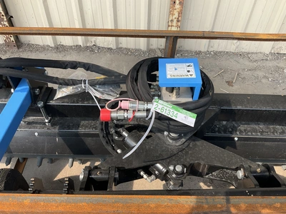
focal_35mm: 29
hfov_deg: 61.7
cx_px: 143
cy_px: 107
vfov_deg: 48.2
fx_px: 240
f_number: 1.8
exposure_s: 1/509
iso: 25
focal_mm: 3
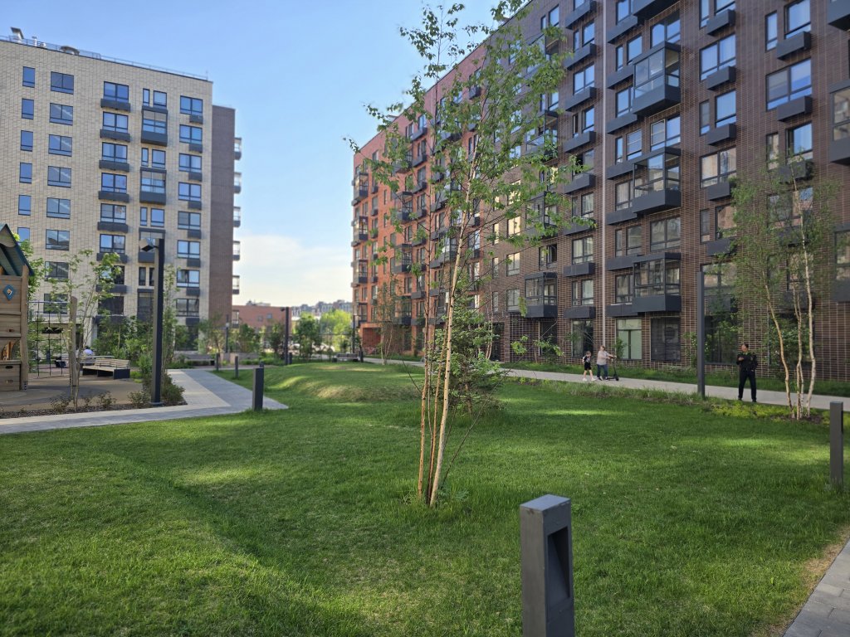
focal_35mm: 23
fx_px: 565
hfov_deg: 73.9
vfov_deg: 58.9
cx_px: 425
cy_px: 318
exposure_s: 1/412
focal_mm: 6.3
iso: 12
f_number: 1.7
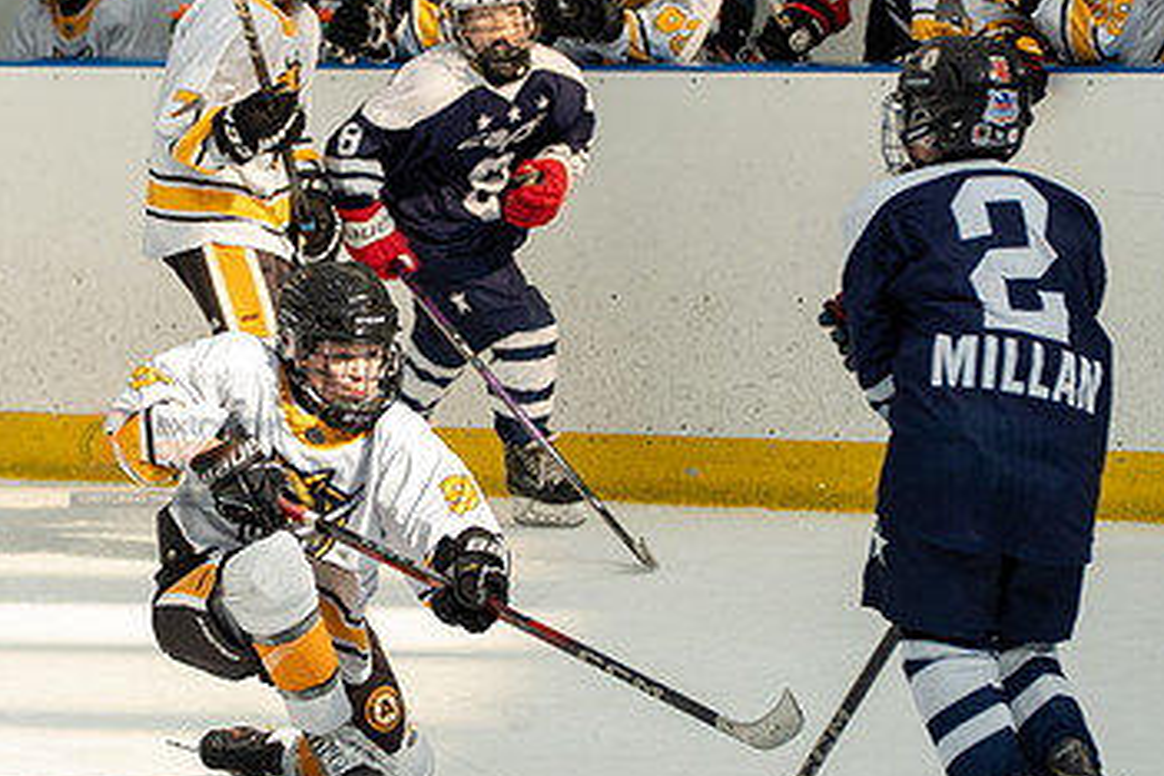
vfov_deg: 3.7
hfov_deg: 5.5
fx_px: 12027
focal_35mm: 372
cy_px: 456
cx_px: 212
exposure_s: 1/1600
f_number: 3.5
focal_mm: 150
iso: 800
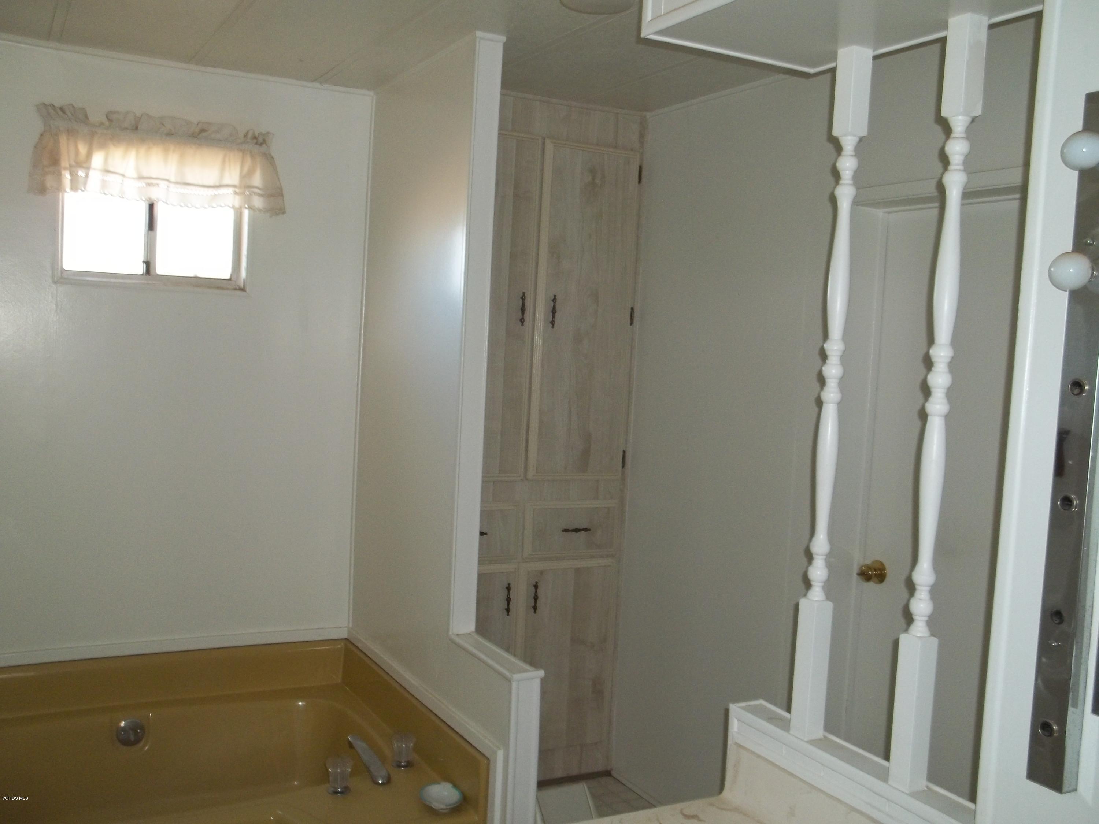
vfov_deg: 42.9
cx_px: 550
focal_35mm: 33
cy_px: 412
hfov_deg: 55.4
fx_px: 1048
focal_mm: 5.9
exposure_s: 1/30
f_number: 3.3
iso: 160
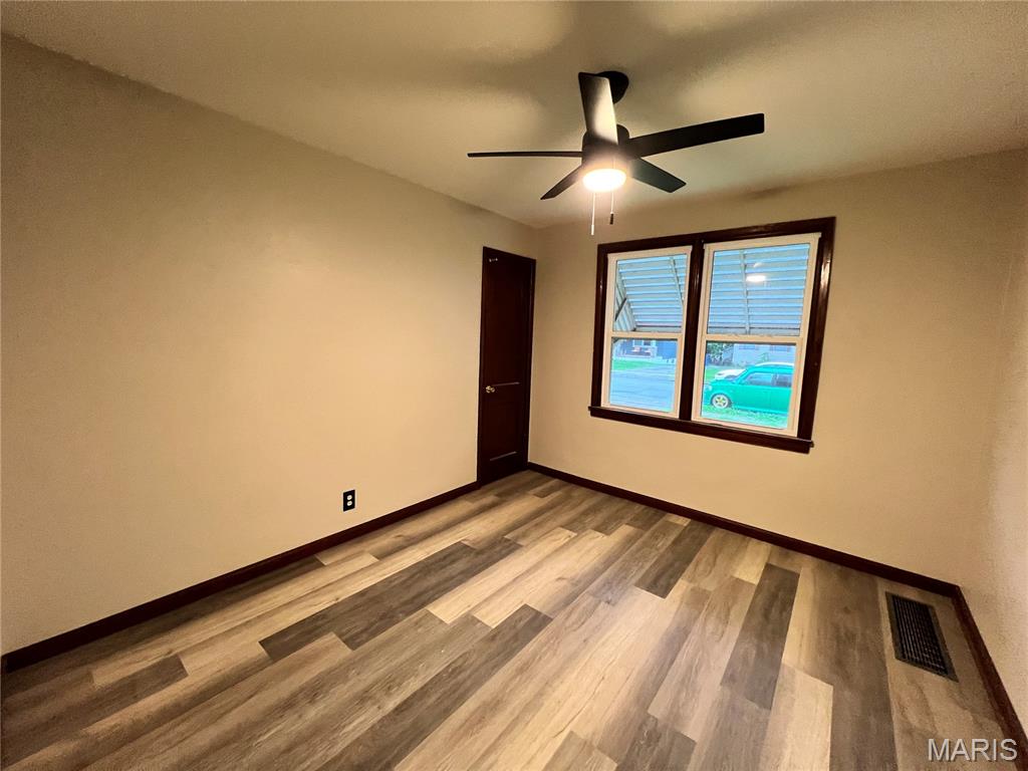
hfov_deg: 106.2
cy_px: 386
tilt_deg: -6.1
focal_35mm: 13
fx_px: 386
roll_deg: -1.5
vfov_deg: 89.9
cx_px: 514
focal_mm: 1.57
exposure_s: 1/60
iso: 400
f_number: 1.8
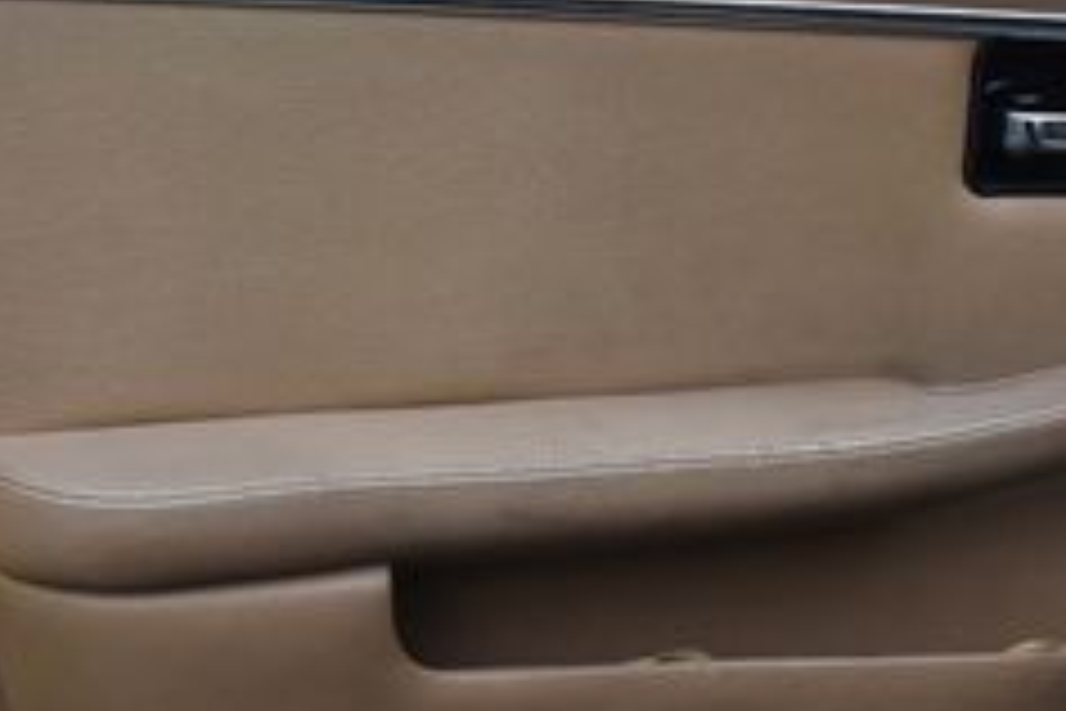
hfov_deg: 21.8
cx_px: 567
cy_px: 320
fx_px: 2764
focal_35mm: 93
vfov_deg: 14.6
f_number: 8
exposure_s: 1/500
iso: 500
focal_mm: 23
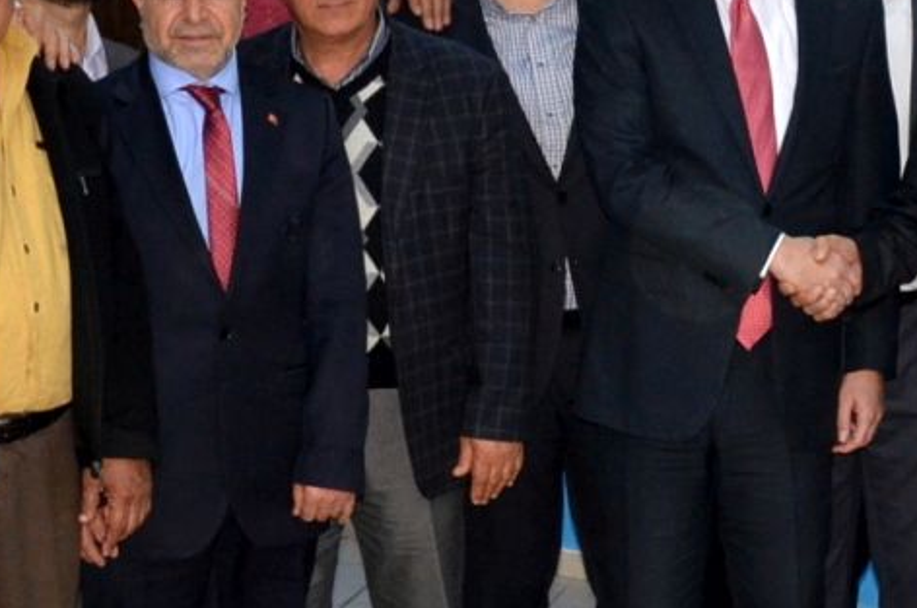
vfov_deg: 15.3
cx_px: 606
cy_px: 386
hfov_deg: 22.8
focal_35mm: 89
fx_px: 2263
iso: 800
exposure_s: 1/60
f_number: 5
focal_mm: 28
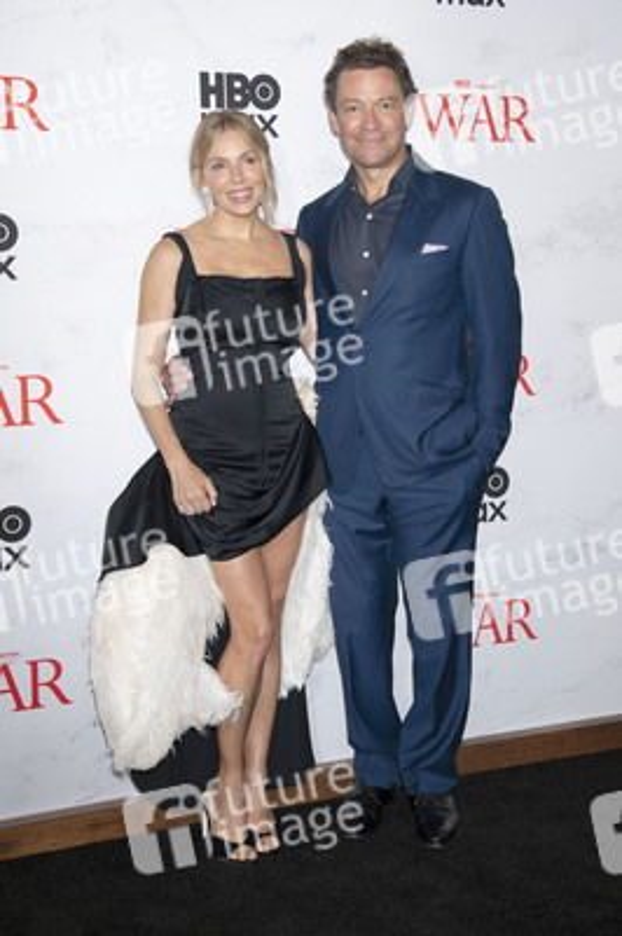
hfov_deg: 28.0
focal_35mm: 48
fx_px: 1246
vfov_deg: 41.1
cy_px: 468
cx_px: 311
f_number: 5.6
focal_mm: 48
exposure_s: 1/200
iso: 640
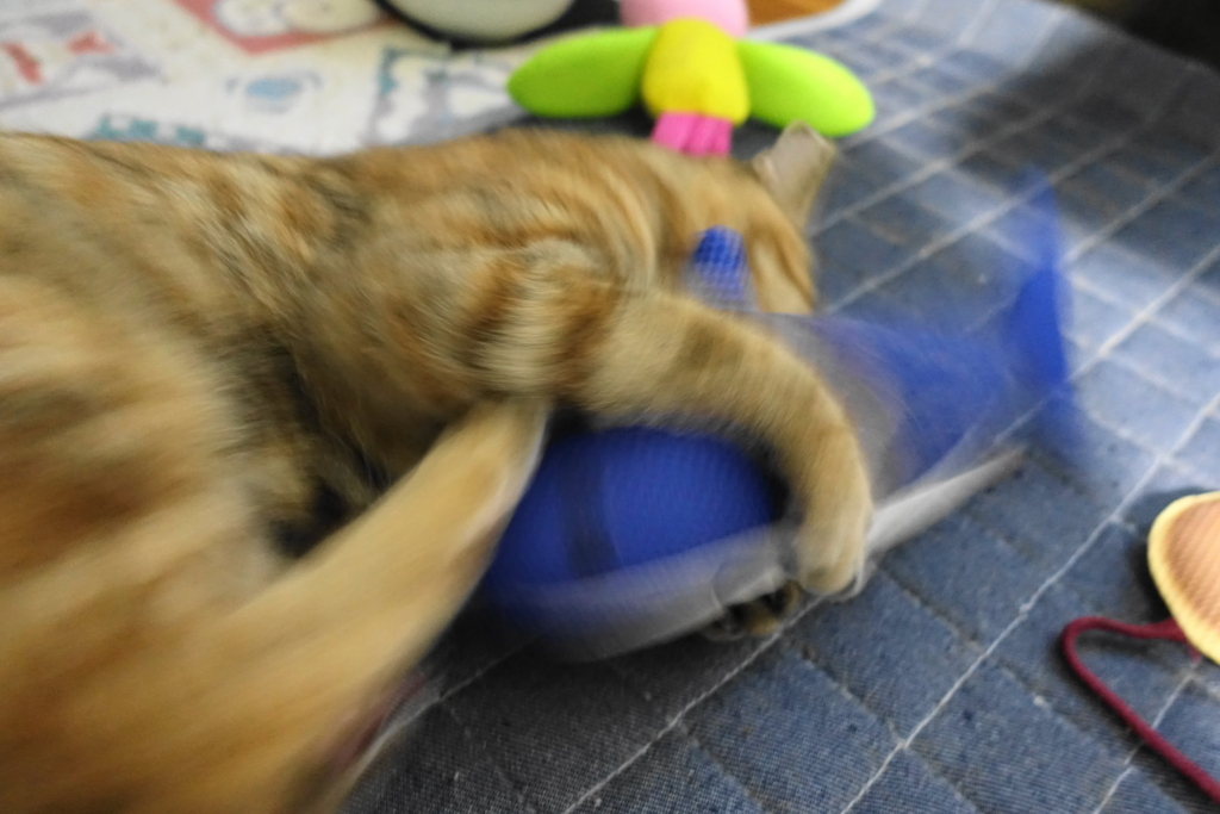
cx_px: 610
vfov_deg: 53.1
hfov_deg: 73.7
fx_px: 813
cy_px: 407
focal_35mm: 24
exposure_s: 1/13
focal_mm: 8.8
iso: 1600
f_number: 1.8
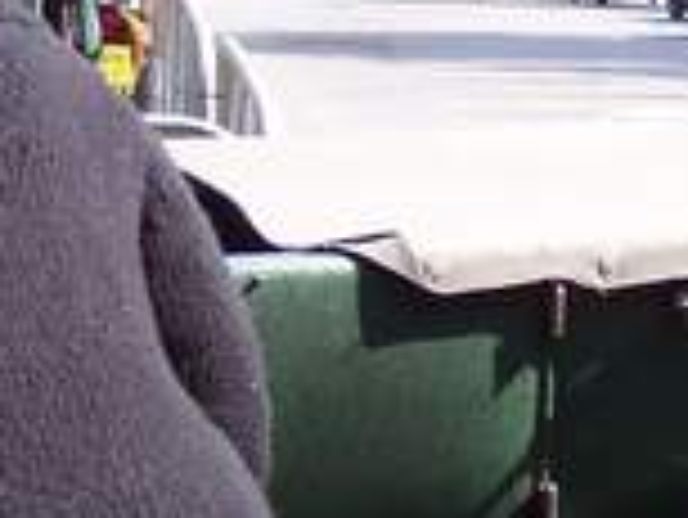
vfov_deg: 9.3
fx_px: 3163
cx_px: 1079
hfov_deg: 11.8
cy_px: 59
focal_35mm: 159
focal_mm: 8
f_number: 2.8
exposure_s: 1/500
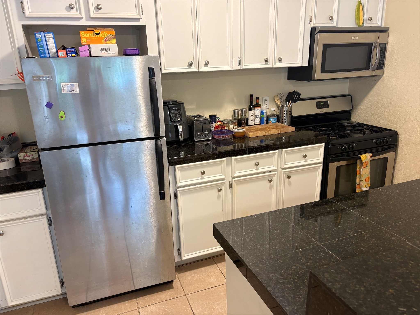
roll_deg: +3.5
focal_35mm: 26
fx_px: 315
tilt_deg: -16.7
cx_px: 210
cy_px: 158
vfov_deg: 53.1
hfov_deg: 67.3
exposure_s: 1/60
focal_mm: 5.96
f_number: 1.6
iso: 160
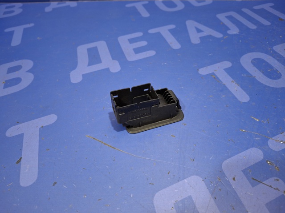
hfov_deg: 69.4
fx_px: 206
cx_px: 142
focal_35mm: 25
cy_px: 106
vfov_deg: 54.8
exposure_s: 1/30
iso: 250
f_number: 1.8
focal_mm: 4.69
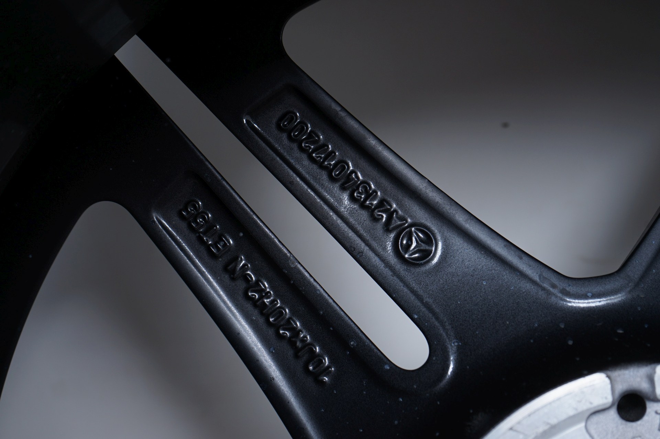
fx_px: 1062
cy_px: 220
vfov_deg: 23.3
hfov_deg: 34.5
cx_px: 330
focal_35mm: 58
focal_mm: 58
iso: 250
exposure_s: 1/125
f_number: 7.1
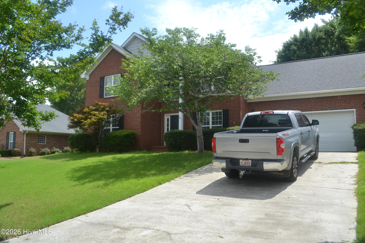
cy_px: 122
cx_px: 182
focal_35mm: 27
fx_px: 274
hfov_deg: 67.4
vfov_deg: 47.9
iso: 400
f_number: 5.6
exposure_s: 1/1600
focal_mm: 18
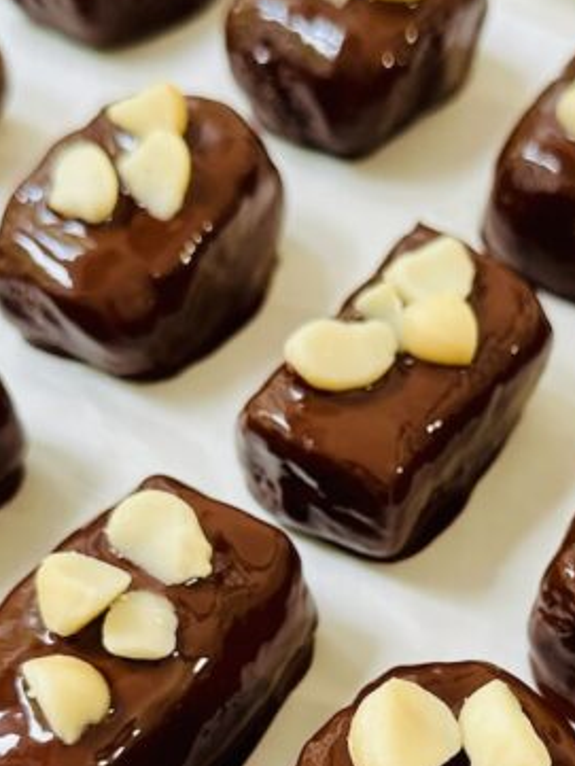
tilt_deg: -55.1
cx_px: 439
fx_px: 1195
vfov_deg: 35.5
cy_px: 421
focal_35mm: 54
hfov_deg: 26.7
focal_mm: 6.86
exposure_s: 1/121
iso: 160
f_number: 1.78
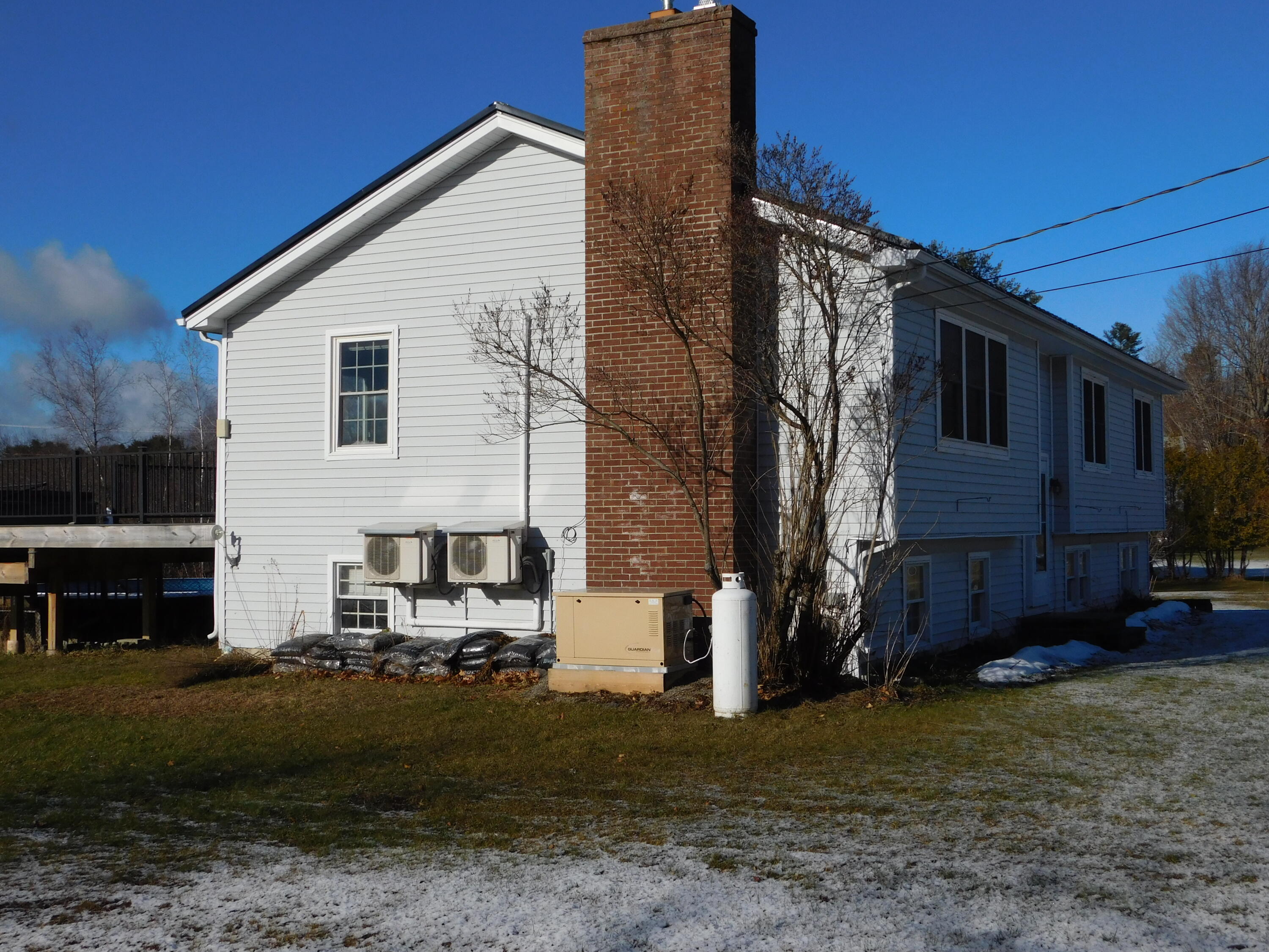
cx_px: 634
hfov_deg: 46.8
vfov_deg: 36.0
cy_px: 476
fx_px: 1466
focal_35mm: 40
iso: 125
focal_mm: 7.1
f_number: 7.2
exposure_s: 1/800
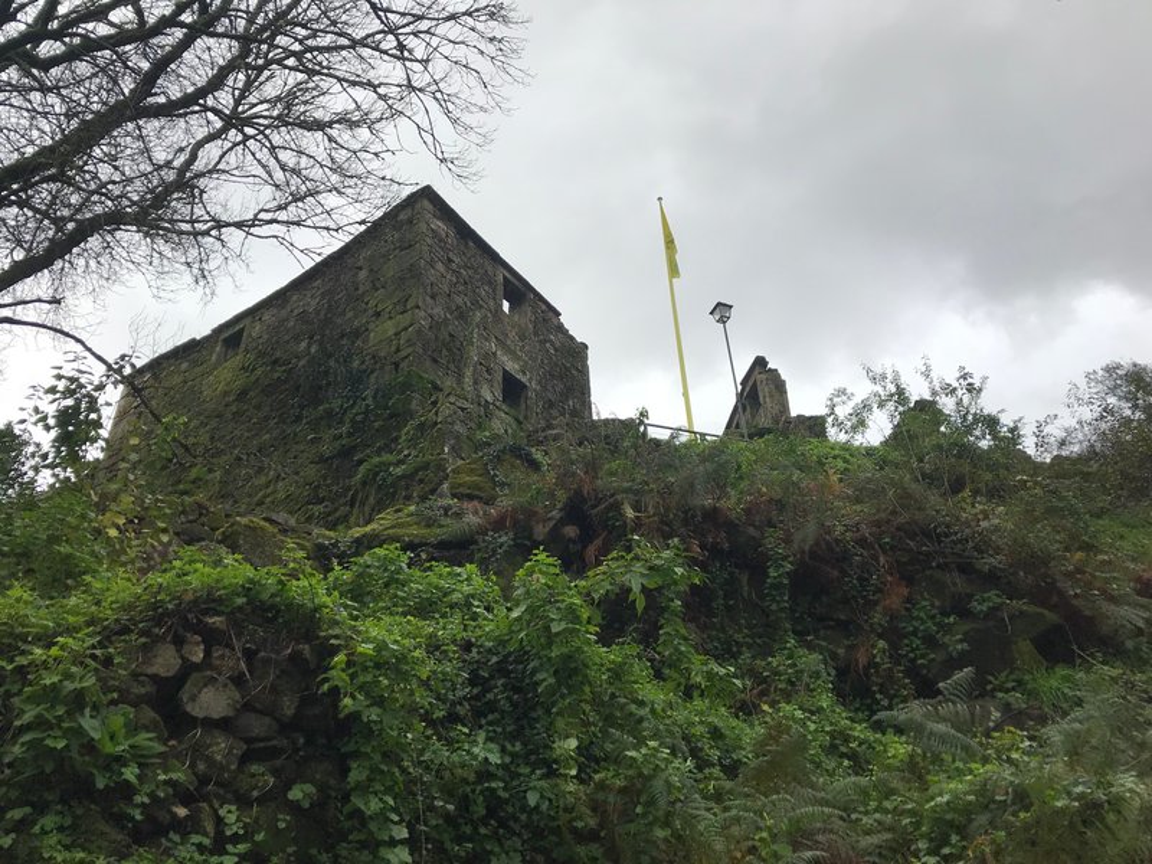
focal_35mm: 28
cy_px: 432
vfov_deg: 49.7
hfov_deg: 63.4
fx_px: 932
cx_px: 576
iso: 20
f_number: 1.8
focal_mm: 3.99
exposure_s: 1/467
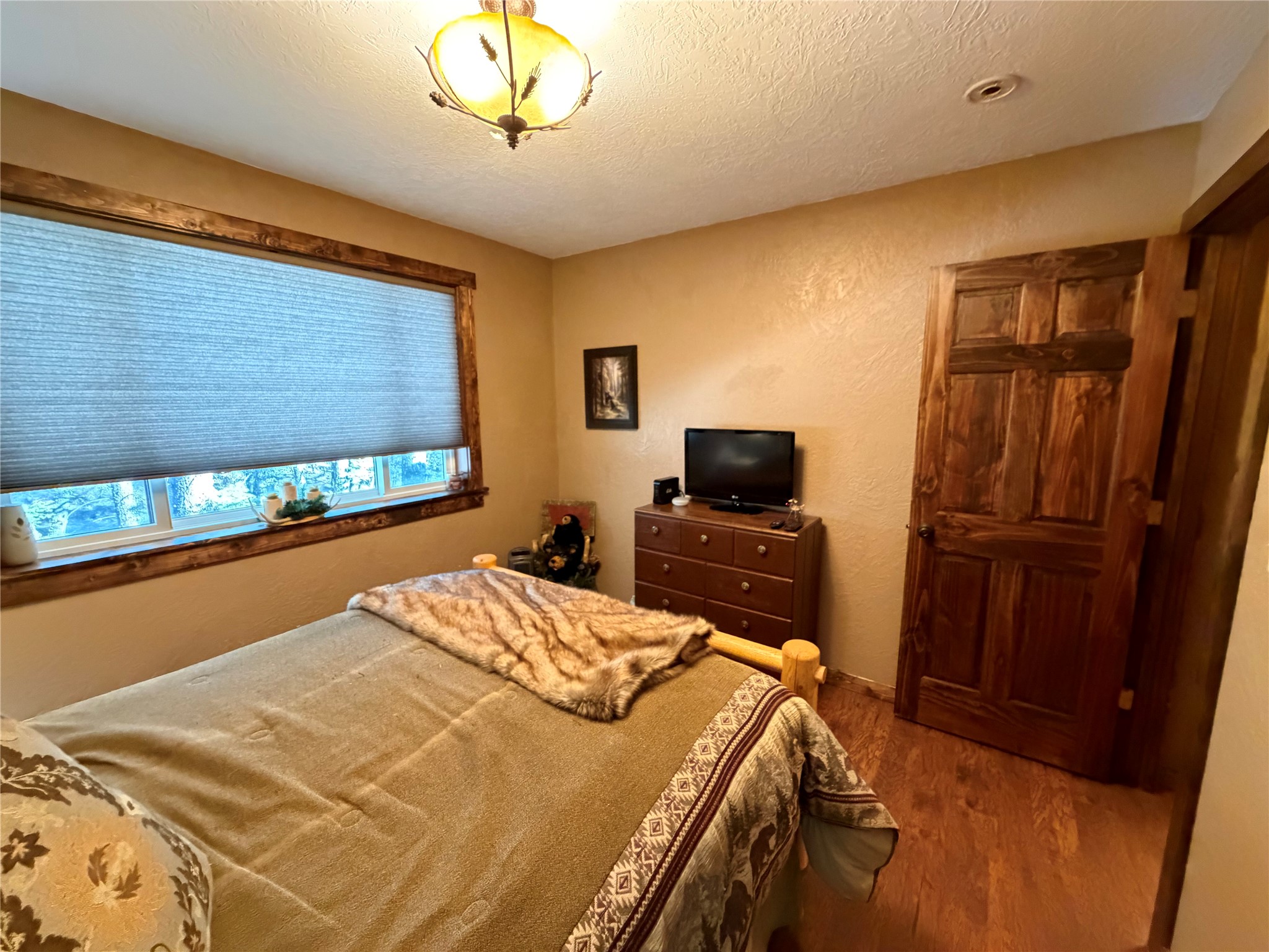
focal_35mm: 14
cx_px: 634
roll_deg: +0.8
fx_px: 513
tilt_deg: -8.2
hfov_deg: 102.1
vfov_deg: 85.7
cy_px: 476
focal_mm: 2.22
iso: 1600
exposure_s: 1/40
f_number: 2.2
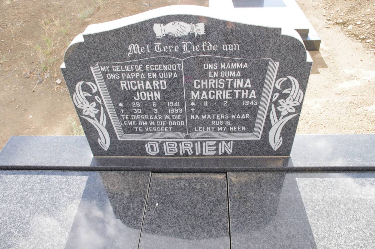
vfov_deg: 43.5
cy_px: 124
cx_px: 188
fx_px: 312
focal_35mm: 30
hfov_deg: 62.0
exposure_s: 1/125
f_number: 11
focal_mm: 20
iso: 800
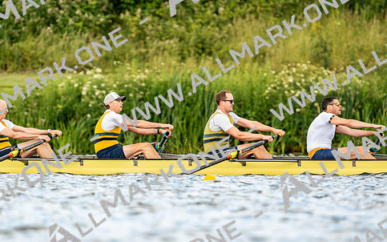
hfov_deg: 3.4
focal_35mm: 612
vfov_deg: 2.1
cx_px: 212
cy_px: 134
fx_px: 6456
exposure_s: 1/2000
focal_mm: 500
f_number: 6.3
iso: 640
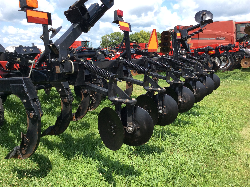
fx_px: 231
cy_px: 94
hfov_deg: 56.9
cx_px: 125
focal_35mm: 32
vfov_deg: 44.1
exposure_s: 1/923
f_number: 2.4
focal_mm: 3.3
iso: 32
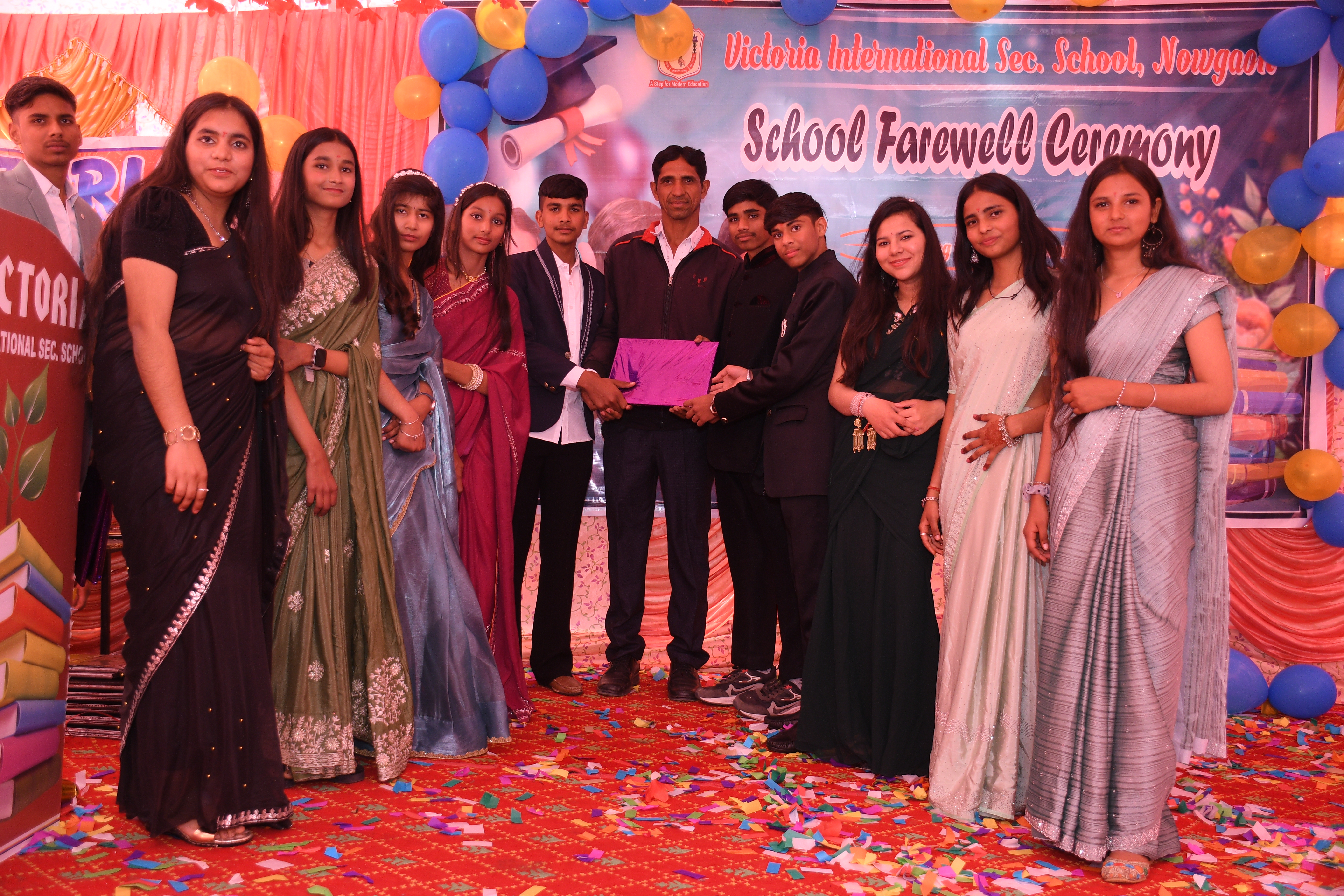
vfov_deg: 38.9
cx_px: 672
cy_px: 448
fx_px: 1269
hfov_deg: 55.8
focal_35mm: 34
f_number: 4
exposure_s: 1/160
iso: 500
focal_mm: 23
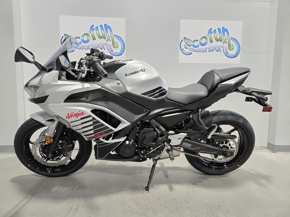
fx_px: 193
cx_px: 145
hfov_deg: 73.9
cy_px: 108
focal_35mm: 23
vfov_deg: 58.9
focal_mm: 5.4
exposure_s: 1/120
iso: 400
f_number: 1.8
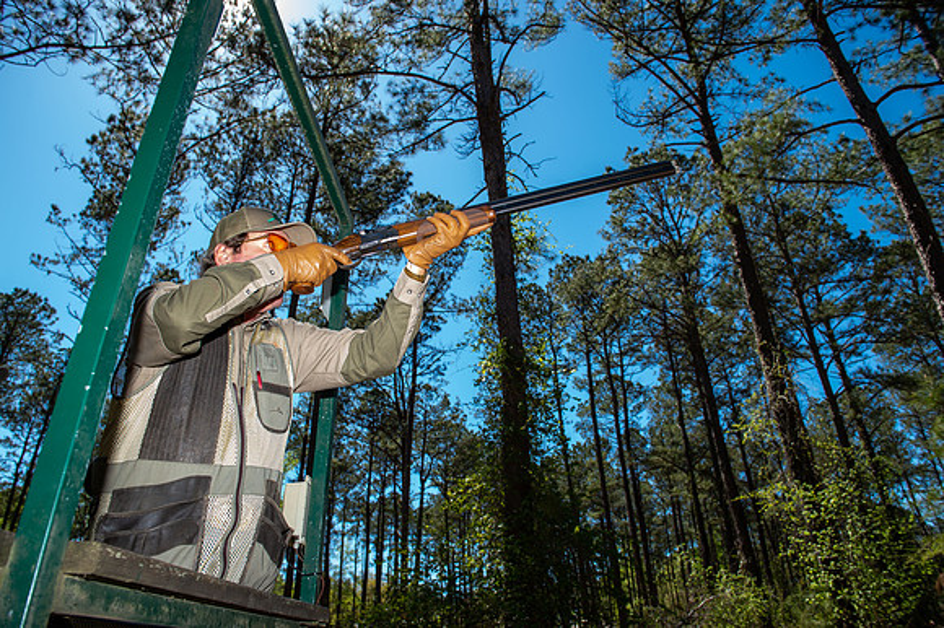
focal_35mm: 24
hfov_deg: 73.8
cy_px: 314
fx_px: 629
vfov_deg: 53.1
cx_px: 472
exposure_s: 1/160
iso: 50
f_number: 5.6
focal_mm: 24
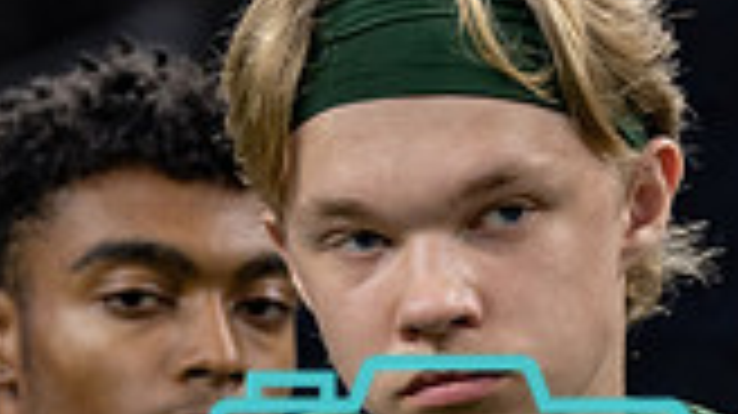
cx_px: 310
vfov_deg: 2.6
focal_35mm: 468
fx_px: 9152
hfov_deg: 4.6
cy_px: 572
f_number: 2.8
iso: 1250
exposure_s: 1/320
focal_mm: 113
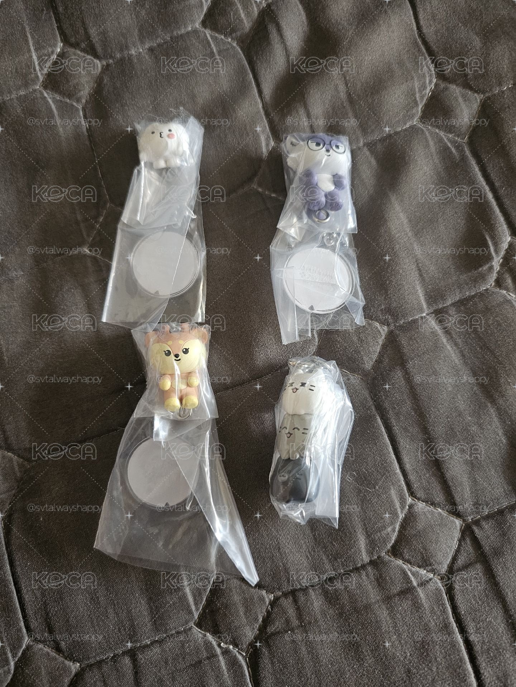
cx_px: 258
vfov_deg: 73.9
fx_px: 457
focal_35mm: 23
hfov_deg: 58.9
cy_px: 344
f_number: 1.7
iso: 640
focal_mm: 6.3
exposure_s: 1/34.6
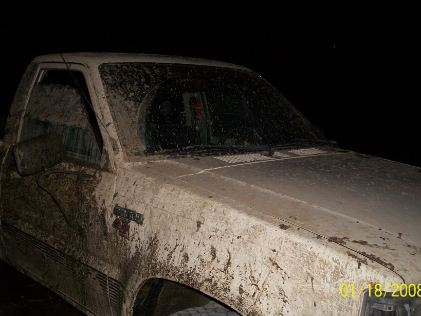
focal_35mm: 40
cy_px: 137
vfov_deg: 35.9
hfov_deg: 46.7
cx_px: 188
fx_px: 486
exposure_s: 1/30
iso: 160
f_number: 2.9
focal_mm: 5.7
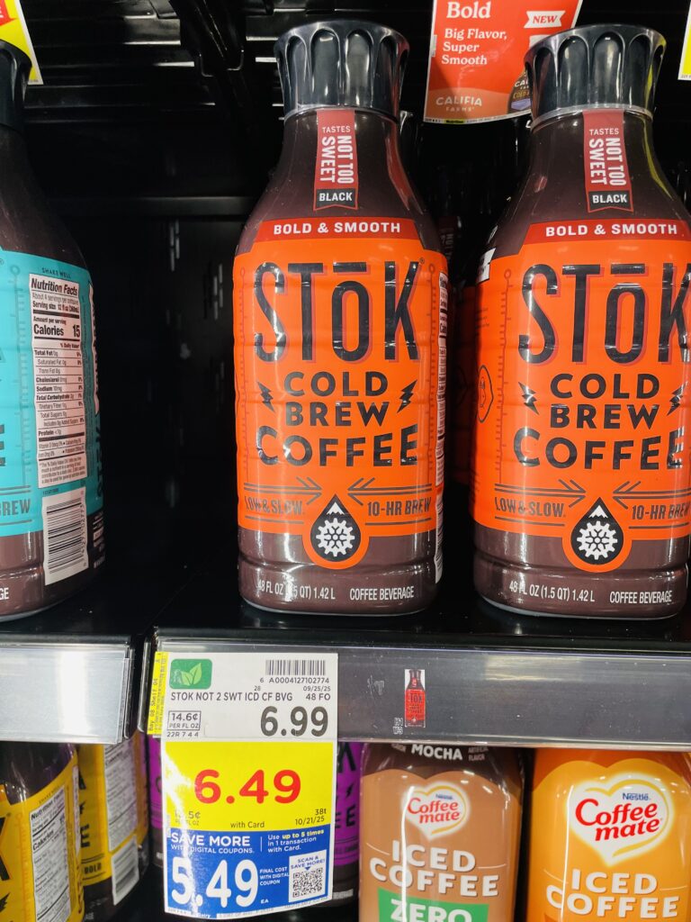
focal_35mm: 26
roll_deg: -0.5
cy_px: 461
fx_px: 692
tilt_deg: -5.3
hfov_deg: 53.1
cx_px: 346
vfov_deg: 67.3
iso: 125
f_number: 1.6
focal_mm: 4.2
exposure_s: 1/112
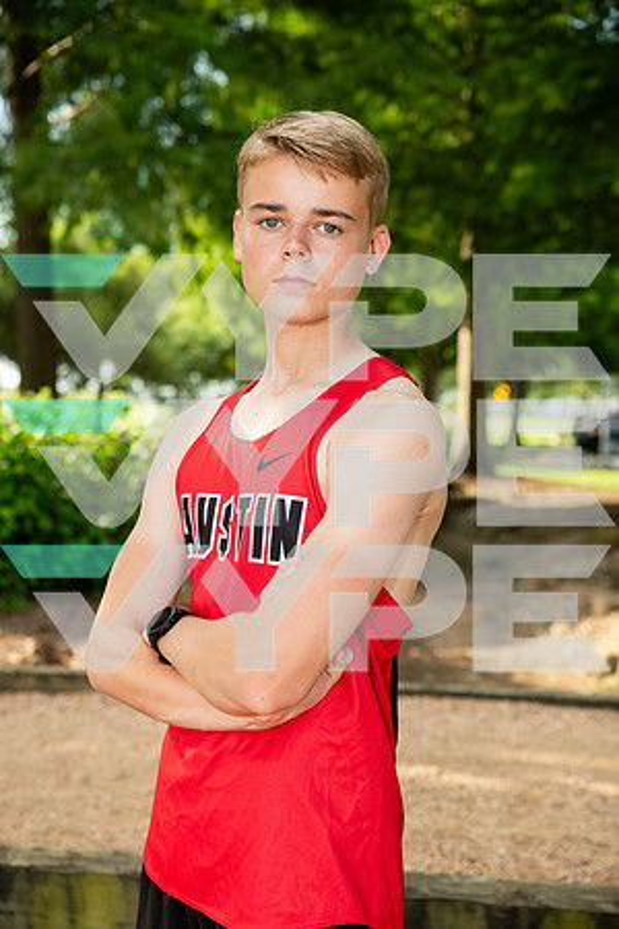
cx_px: 310
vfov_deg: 35.6
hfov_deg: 24.2
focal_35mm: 56
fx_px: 1444
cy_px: 464
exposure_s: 1/500
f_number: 4.5
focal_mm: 56
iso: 400
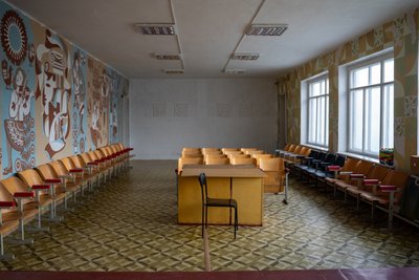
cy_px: 137
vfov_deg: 44.6
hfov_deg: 63.1
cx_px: 201
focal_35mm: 29
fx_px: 341
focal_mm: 28
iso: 1250
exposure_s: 1/160
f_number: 2.8
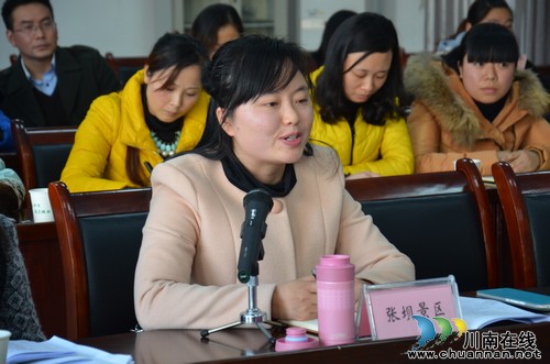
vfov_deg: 10.7
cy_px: 182
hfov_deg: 16.1
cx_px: 275
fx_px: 1944
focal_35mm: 128
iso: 800
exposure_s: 1/40
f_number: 5.6
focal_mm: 85
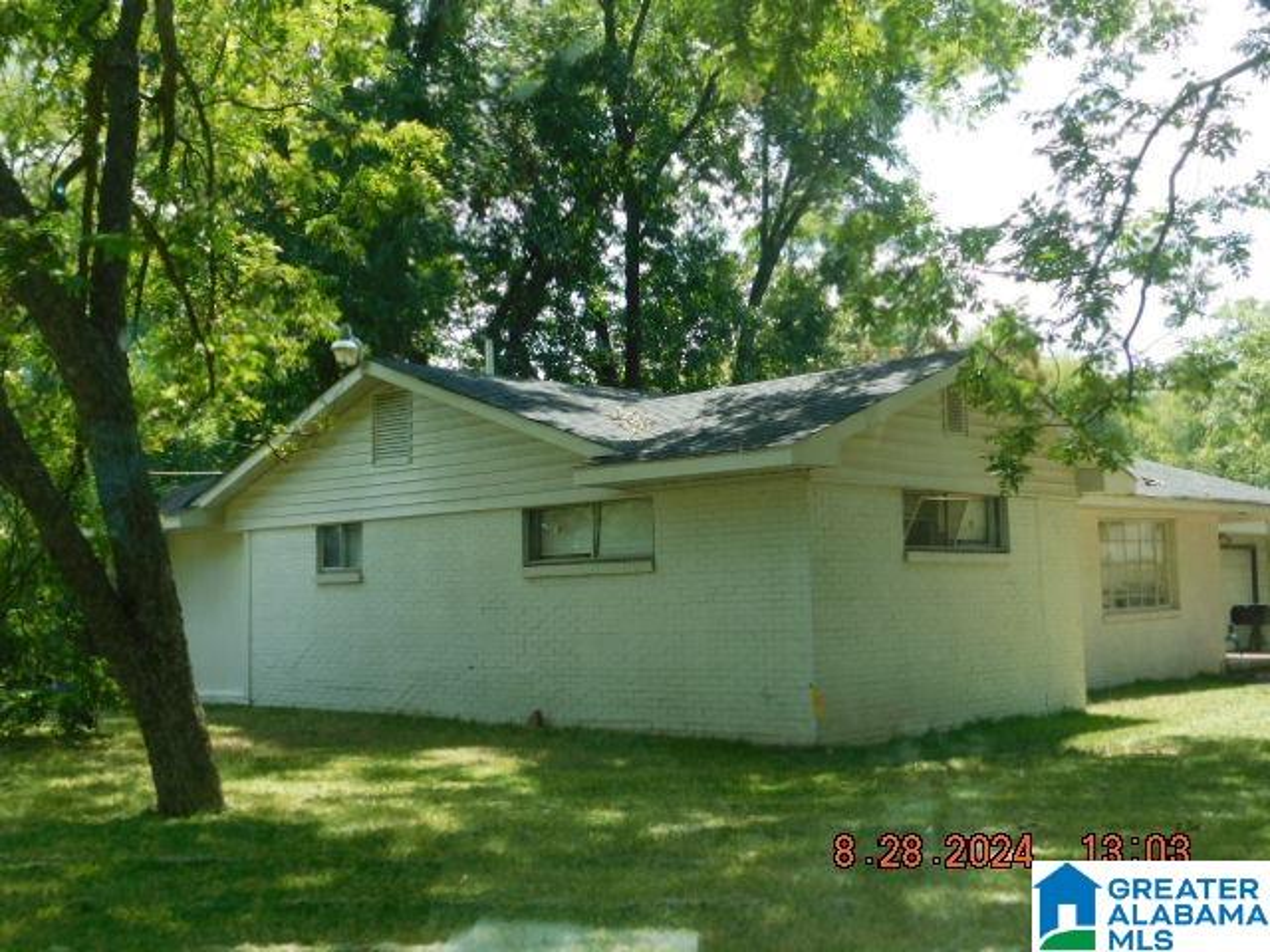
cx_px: 635
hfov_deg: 46.8
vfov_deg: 36.0
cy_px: 476
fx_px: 1468
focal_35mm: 40
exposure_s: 1/250
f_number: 3.6
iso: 125
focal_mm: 7.1
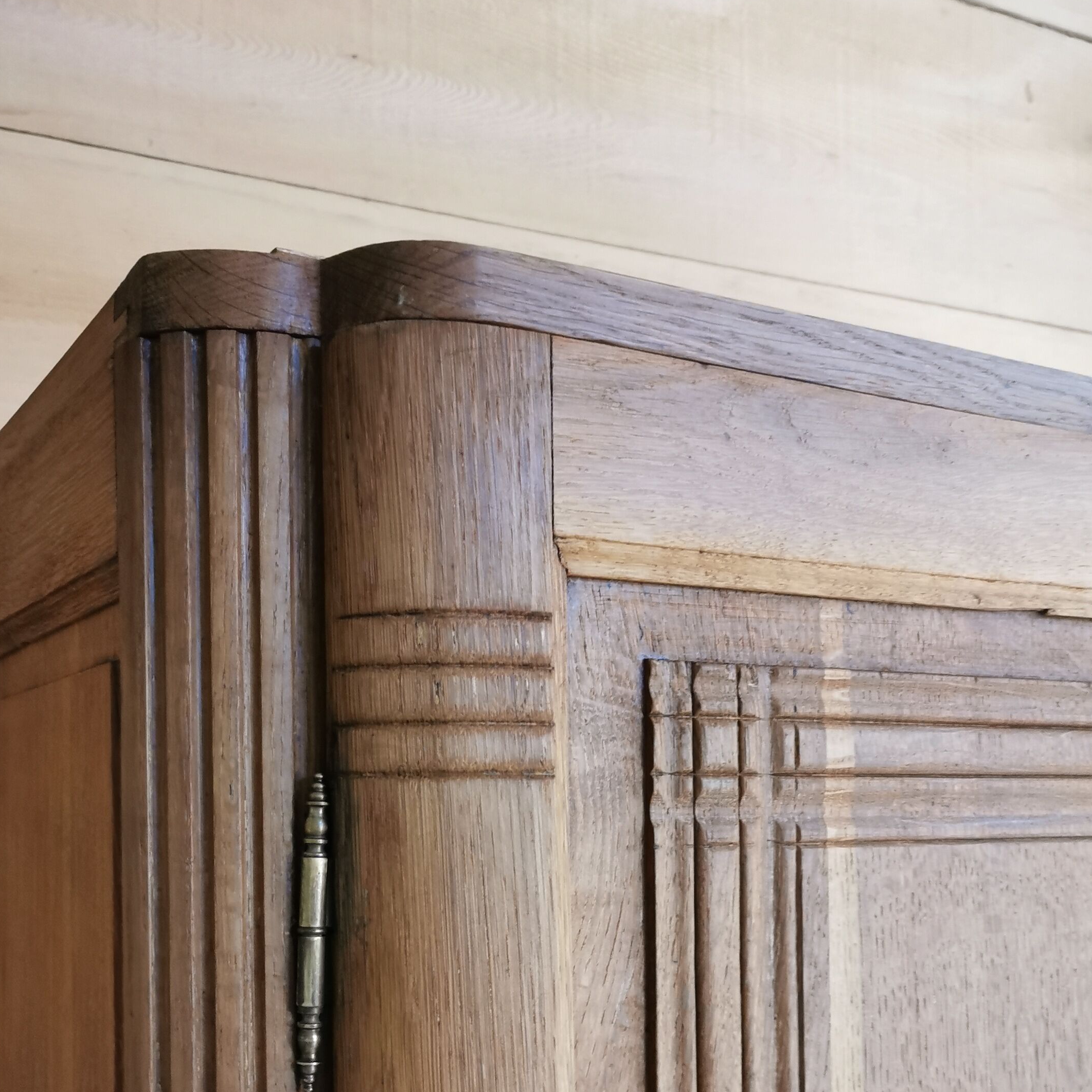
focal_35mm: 41
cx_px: 452
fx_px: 1463
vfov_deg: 39.9
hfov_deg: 40.8
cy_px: 808
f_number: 1.8
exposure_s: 1/33.3
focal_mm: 5.58
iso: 320
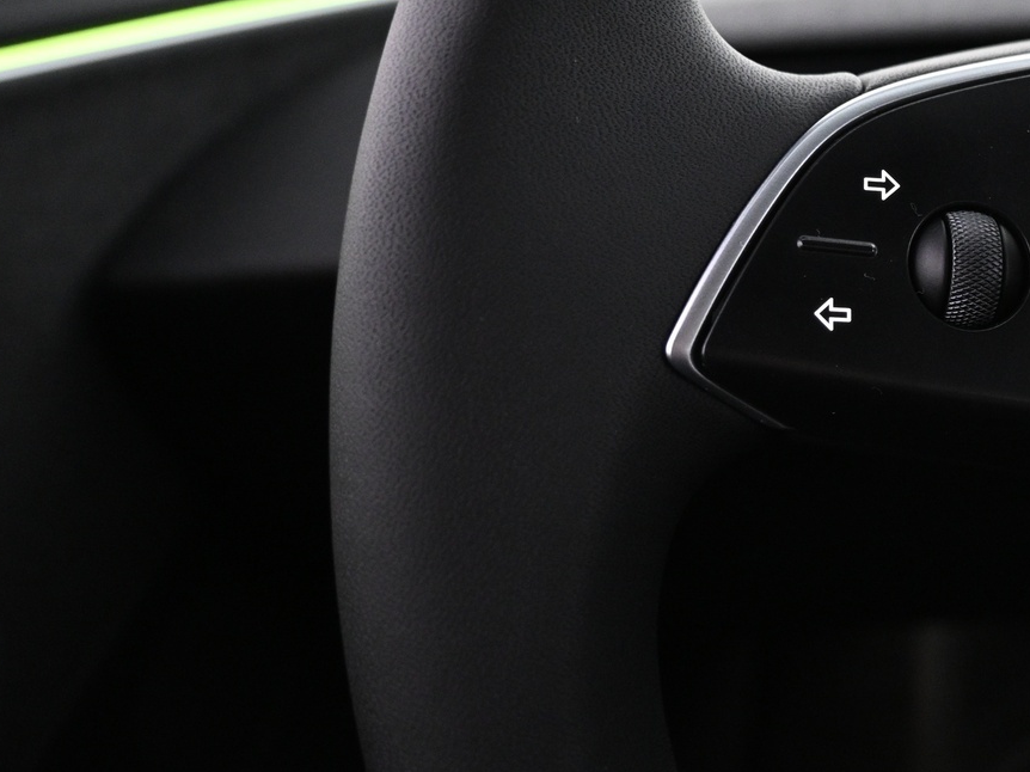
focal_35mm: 47
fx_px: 1412
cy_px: 215
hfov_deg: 37.2
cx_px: 952
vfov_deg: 30.2
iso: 1600
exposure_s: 1/30
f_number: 3.5
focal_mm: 17.5
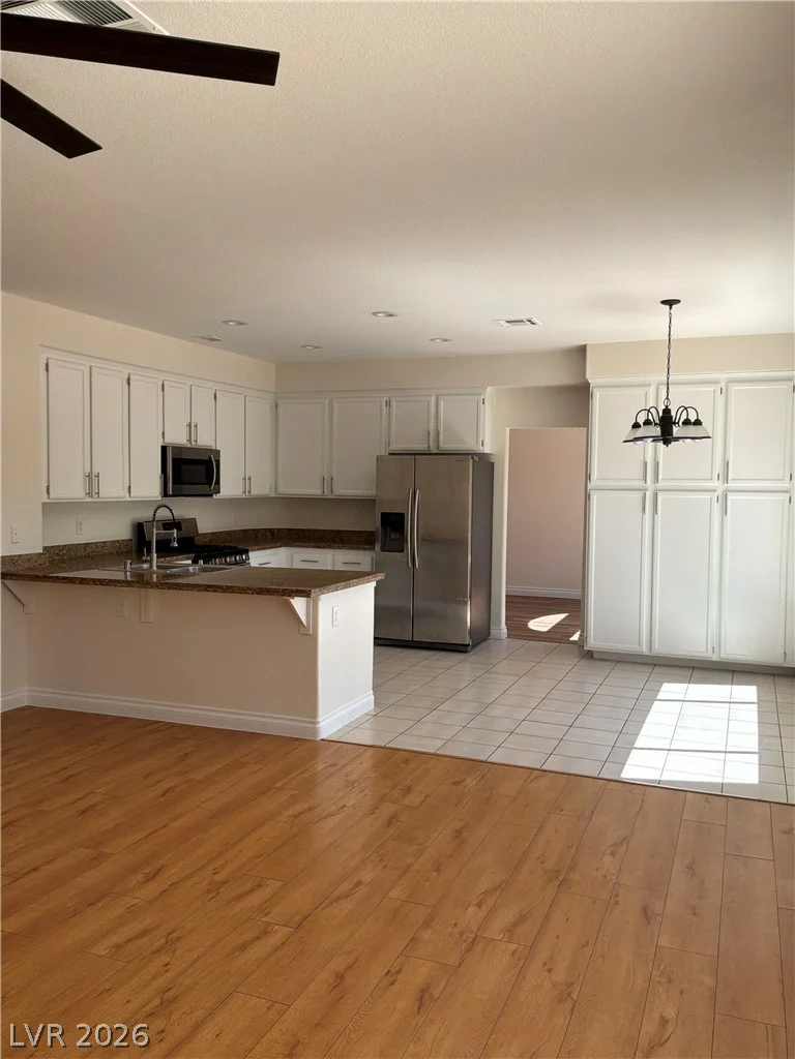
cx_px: 398
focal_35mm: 28
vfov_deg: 63.4
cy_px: 530
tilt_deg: -2.7
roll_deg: -0.7
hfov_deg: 49.7
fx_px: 857
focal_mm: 3
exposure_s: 1/469
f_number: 1.8
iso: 32
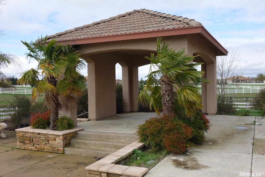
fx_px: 265
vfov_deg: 36.9
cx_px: 132
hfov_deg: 53.1
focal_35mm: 36
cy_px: 88
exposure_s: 1/500
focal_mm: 13.37
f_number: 4
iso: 125
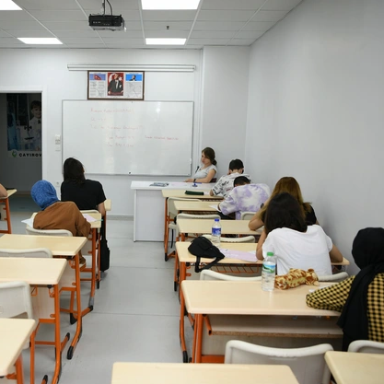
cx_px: 124
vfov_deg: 39.2
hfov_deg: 38.7
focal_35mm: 43
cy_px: 205
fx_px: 540
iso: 400
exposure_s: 1/160
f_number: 2.8
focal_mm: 29
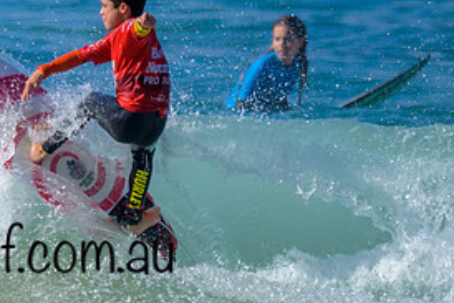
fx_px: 29322
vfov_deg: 0.6
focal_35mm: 2324
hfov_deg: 0.9
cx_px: -73
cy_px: 220
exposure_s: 1/2000
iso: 280
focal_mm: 800
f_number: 6.3
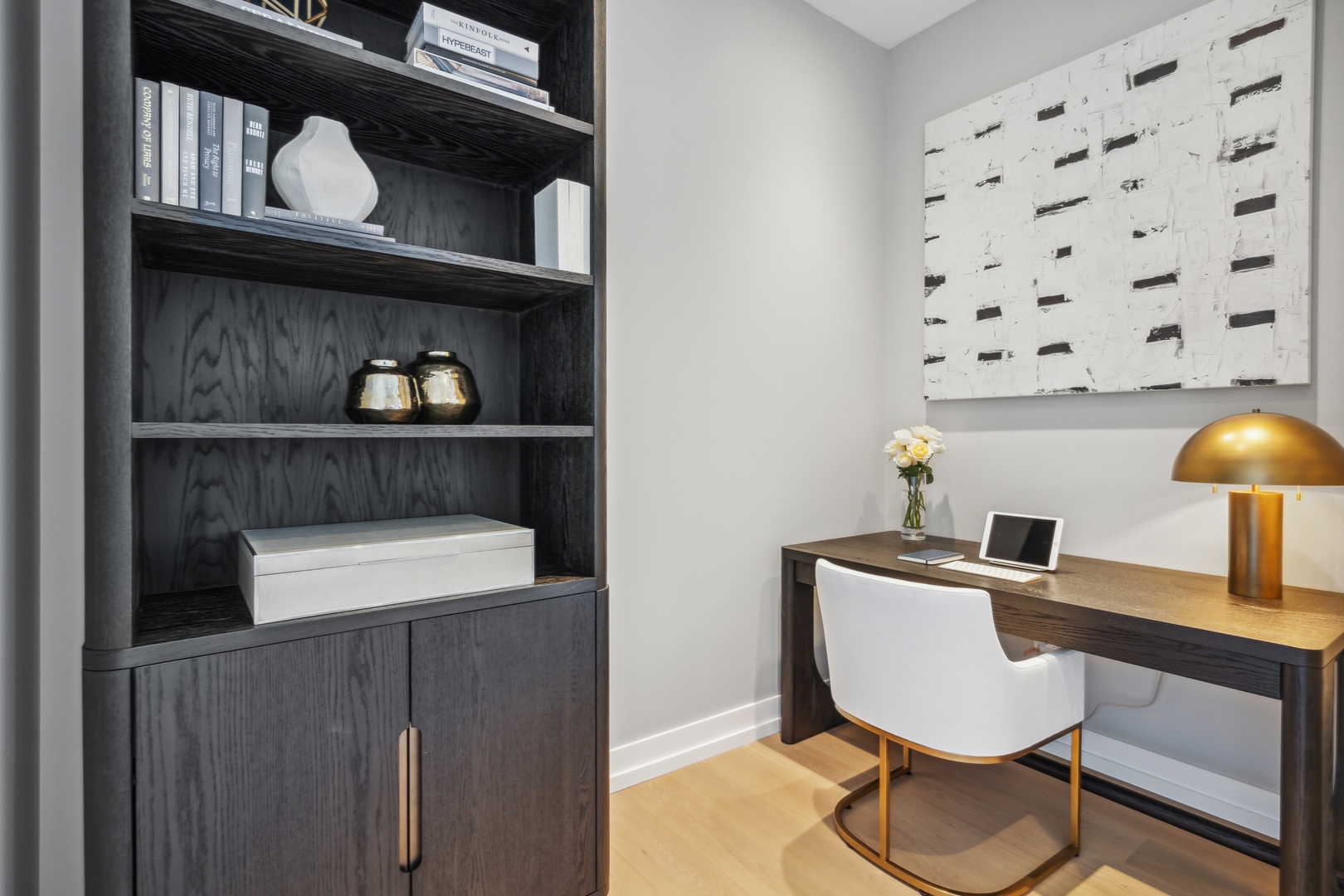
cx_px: 672
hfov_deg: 96.7
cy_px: 448
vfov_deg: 73.7
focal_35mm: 16
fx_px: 597
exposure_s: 1/6
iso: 320
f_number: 9
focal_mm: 16
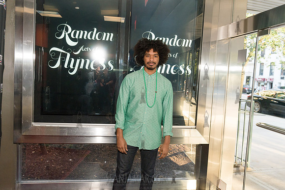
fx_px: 230
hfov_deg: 63.6
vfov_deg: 45.0
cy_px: 95
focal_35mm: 29
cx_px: 142
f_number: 4
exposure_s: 1/400
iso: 2000
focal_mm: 29
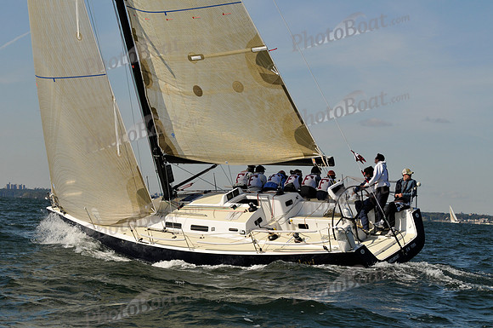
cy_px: 164
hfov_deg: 9.8
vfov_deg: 6.5
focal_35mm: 210
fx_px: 2872
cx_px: 246
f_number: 6.3
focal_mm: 140
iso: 320
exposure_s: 1/2000
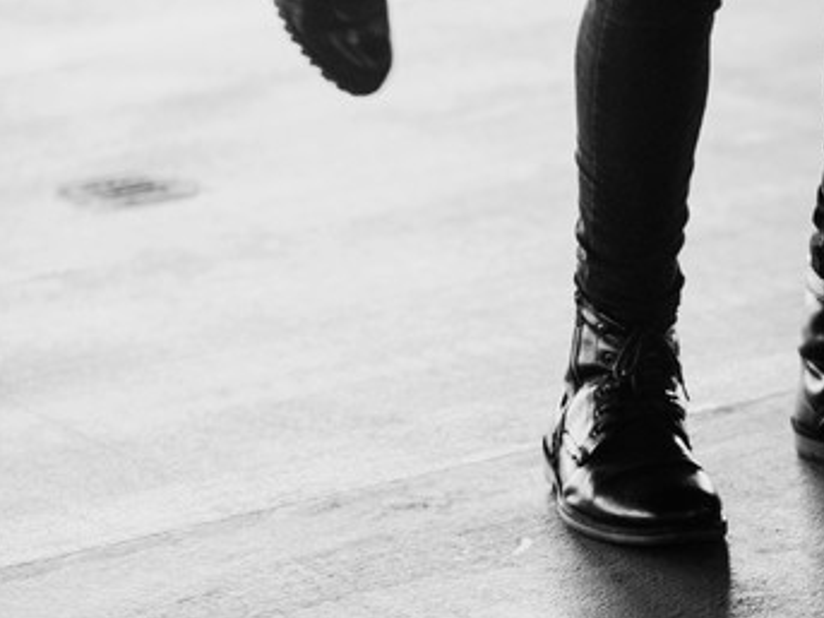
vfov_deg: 4.7
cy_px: 289
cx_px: 641
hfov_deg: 6.2
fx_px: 7549
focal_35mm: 317
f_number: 1.8
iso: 400
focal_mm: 85
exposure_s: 1/160
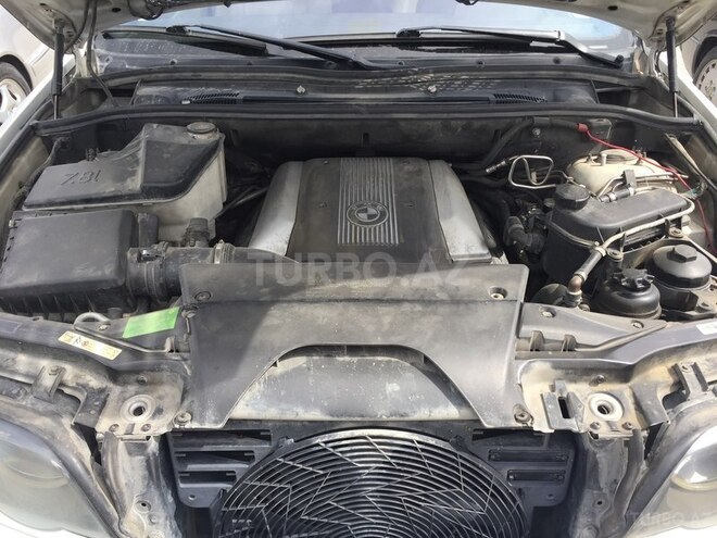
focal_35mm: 29
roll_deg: -0.2
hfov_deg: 61.7
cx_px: 358
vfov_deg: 48.2
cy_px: 269
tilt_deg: -32.7
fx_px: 601
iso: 32
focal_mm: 4.15
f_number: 2.2
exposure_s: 1/549
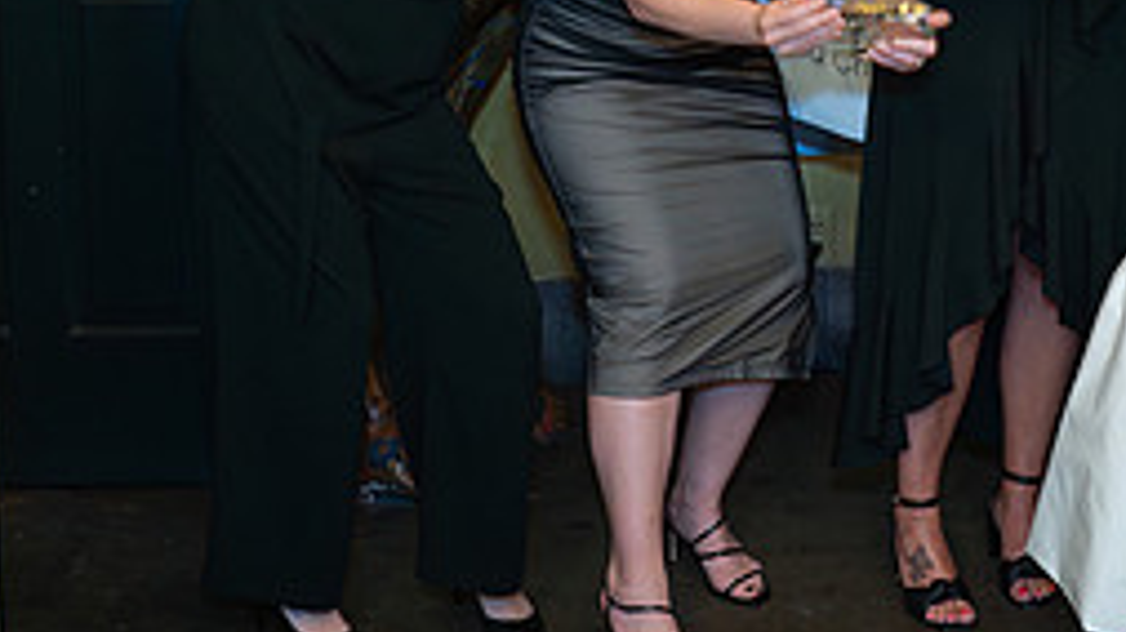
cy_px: -60
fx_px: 2507
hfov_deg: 25.1
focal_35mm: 84
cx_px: 814
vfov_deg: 14.1
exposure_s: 1/100
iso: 800
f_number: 3.2
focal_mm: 35
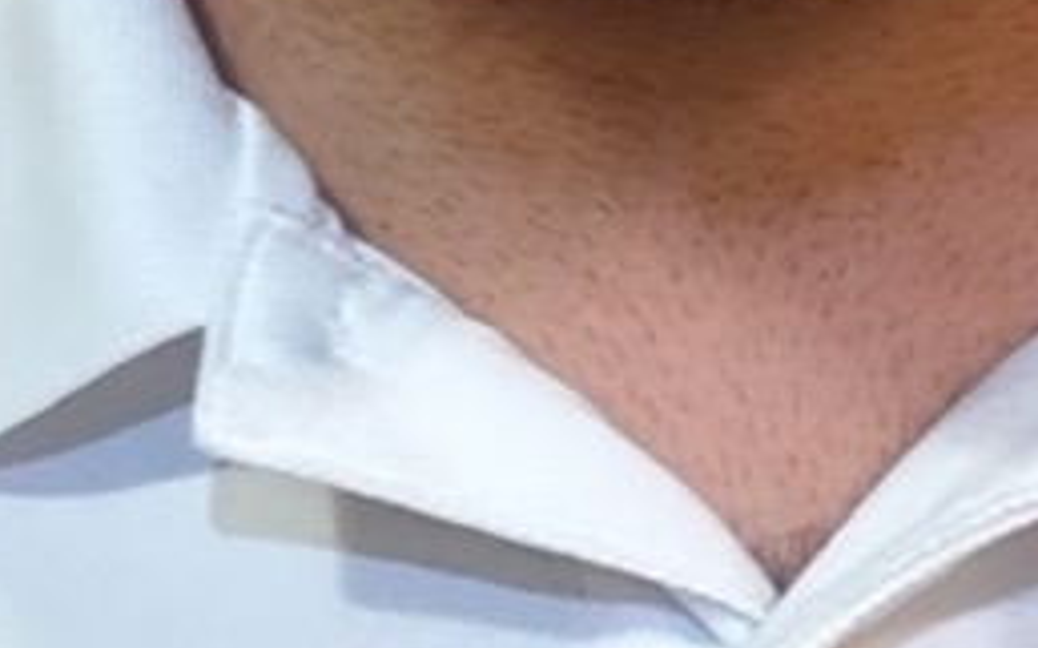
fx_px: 4185
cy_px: -1026
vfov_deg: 8.0
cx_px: 535
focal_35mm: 148
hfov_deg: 14.1
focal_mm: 2.69
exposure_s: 1/30
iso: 400
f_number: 1.9
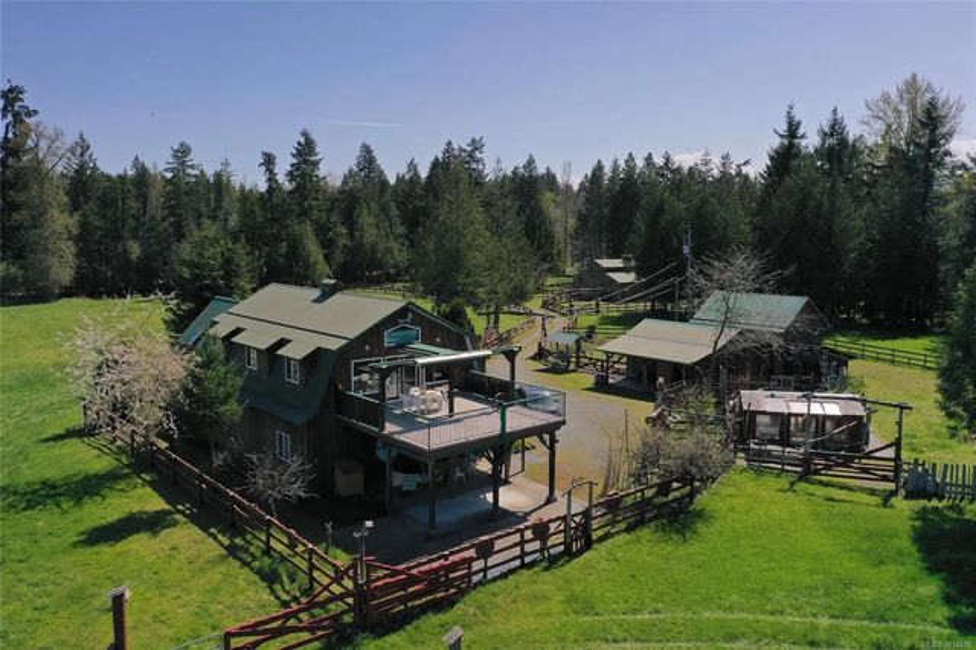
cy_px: 325
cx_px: 488
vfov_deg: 46.4
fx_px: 759
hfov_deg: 65.5
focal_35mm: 28
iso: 100
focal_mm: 10.26
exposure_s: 1/200
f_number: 4.5
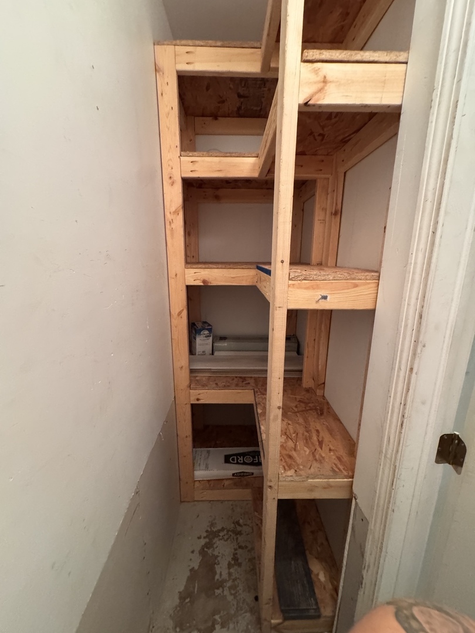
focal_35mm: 14
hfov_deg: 85.7
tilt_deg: -11.6
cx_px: 238
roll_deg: -0.7
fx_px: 256
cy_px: 316
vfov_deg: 102.1
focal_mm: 2.22
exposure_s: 1/60
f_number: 2.2
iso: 1000
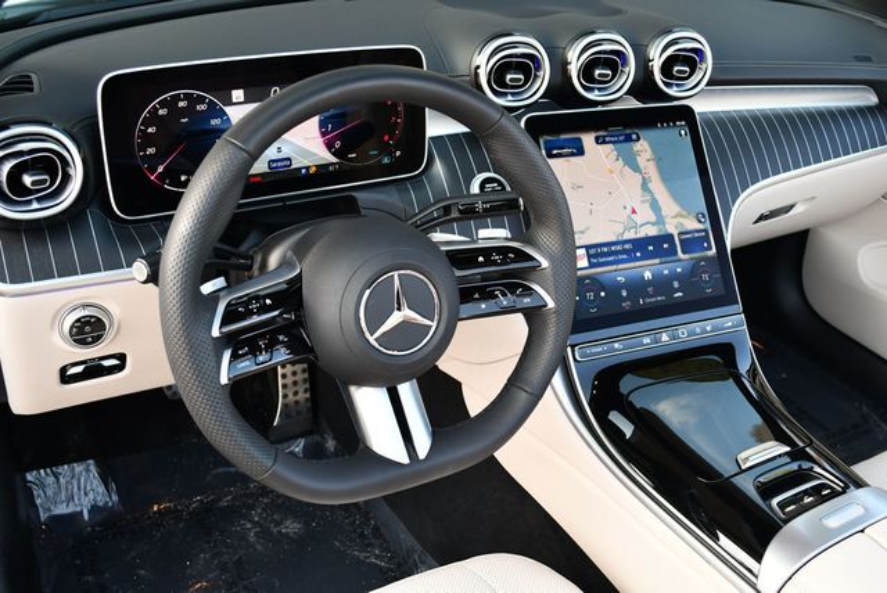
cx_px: 444
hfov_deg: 53.1
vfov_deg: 36.9
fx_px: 888
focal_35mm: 36
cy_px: 296
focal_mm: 18
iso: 400
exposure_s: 1/250
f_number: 4
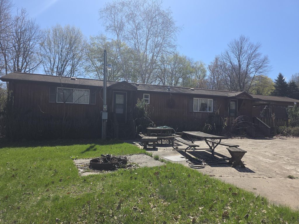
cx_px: 150
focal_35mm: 23
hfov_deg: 73.9
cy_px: 112
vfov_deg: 58.9
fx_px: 199
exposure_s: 1/878
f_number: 1.7
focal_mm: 6.3
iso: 12
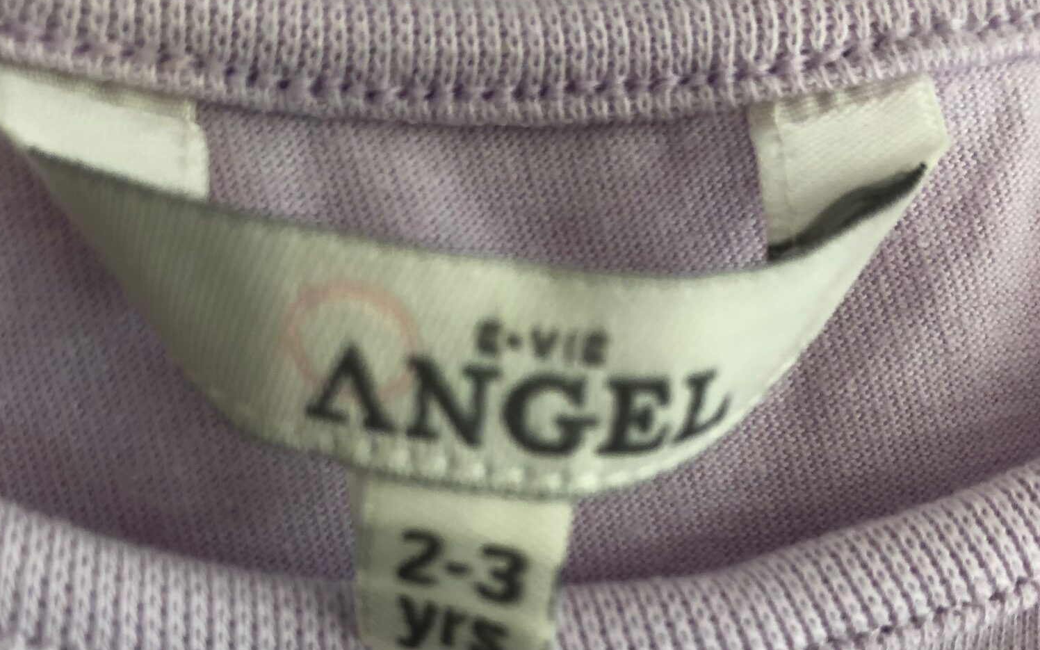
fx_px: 1134
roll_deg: +3.7
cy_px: 491
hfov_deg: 49.3
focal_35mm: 40
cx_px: 520
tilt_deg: -3.1
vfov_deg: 31.4
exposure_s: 1/30
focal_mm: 3.99
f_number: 1.8
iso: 32
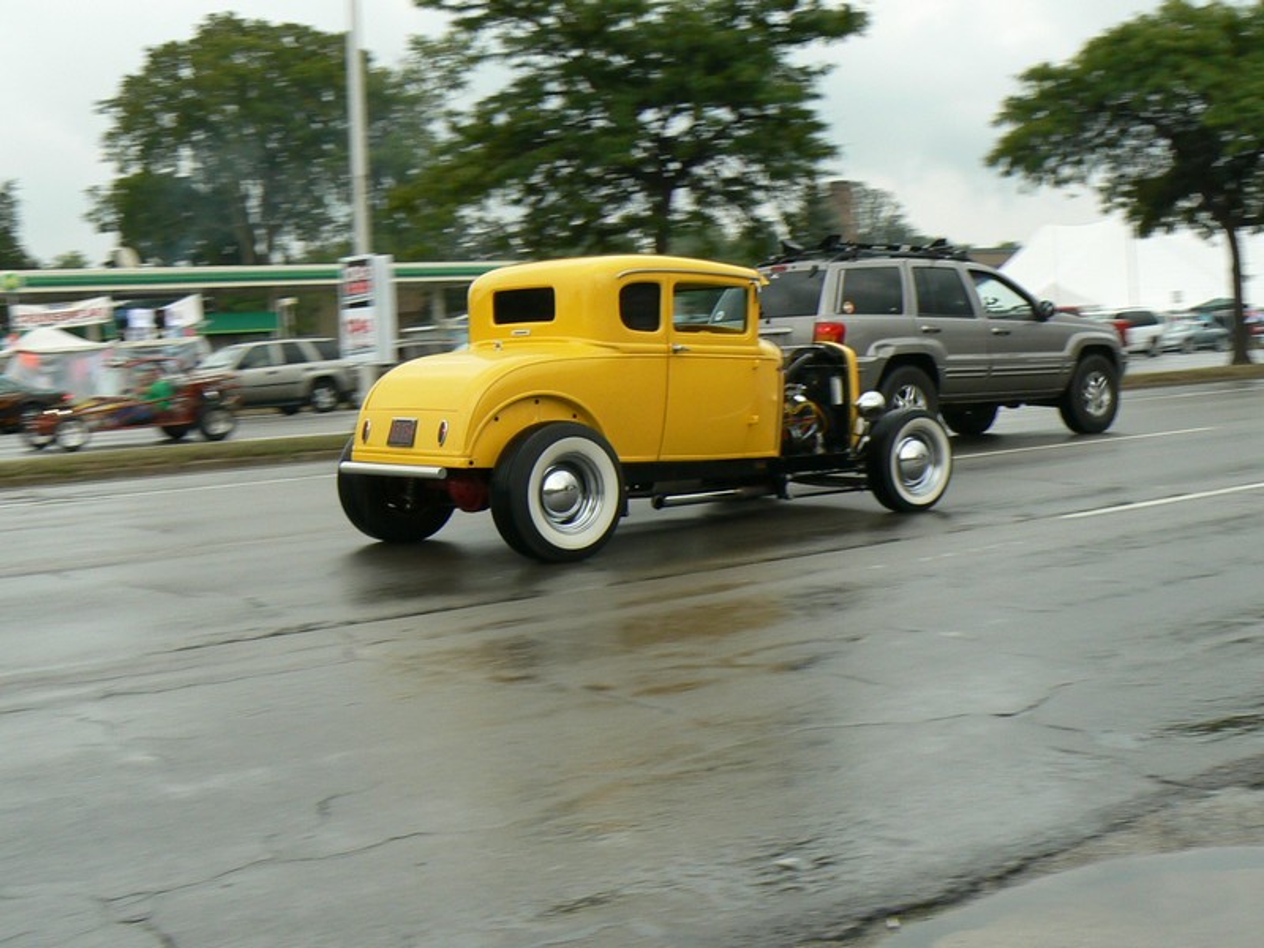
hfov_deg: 43.9
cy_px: 474
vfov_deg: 33.6
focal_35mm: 43
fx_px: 1570
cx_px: 632
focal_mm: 6
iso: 80
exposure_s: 1/125
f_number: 4.5
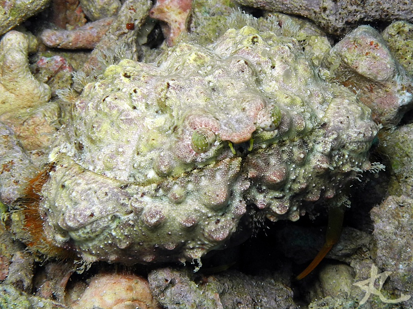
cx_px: 206
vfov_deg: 37.7
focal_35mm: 38
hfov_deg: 49.0
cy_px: 154
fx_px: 453
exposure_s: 1/200
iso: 100
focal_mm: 8.1
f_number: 8
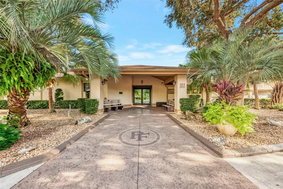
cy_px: 94
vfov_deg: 90.0
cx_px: 142
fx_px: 94
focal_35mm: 12
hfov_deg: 112.6
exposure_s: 1/25
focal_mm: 12
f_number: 7.1
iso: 160
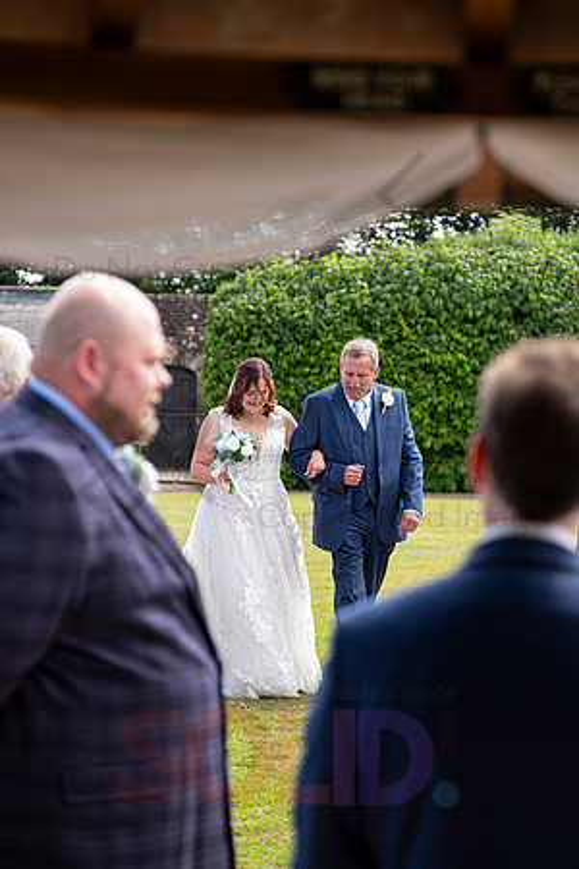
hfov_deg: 11.8
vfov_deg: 17.6
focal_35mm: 116
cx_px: 290
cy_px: 434
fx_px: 2798
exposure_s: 1/640
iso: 200
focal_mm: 77.3
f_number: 3.2
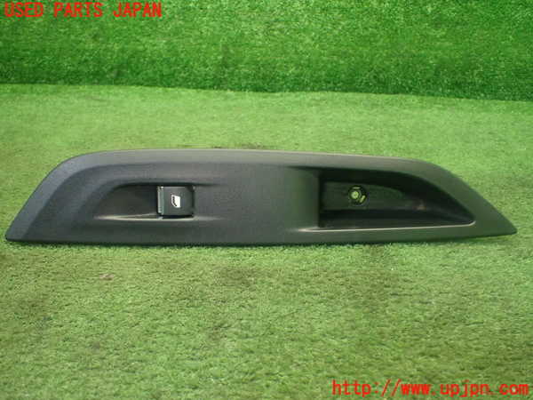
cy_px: 200
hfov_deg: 60.0
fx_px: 462
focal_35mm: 30
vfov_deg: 46.8
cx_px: 266
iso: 800
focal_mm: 5.4
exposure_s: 1/125
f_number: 2.3
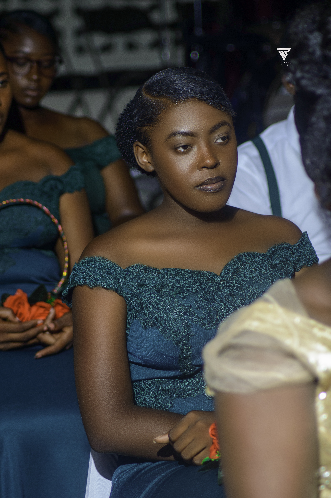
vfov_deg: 14.0
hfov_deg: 9.3
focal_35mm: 147
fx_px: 2031
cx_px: 166
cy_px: 249
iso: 100
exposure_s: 1/200
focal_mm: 98
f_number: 4.5
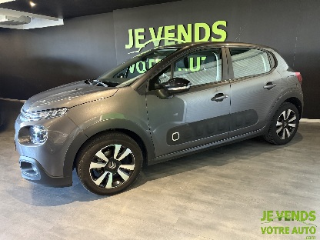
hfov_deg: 71.6
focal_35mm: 24
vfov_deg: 56.8
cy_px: 120
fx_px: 222
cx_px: 160
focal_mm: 6.76
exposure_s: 1/50
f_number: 1.78
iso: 800
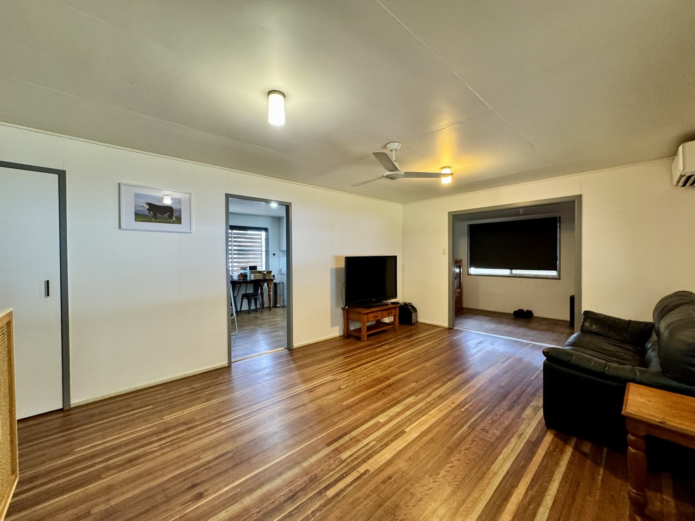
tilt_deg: -1.9
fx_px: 281
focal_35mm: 14
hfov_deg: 102.1
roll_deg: +0.5
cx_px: 348
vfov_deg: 85.7
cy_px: 260
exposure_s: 1/50
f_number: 2.2
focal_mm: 2.22
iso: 250
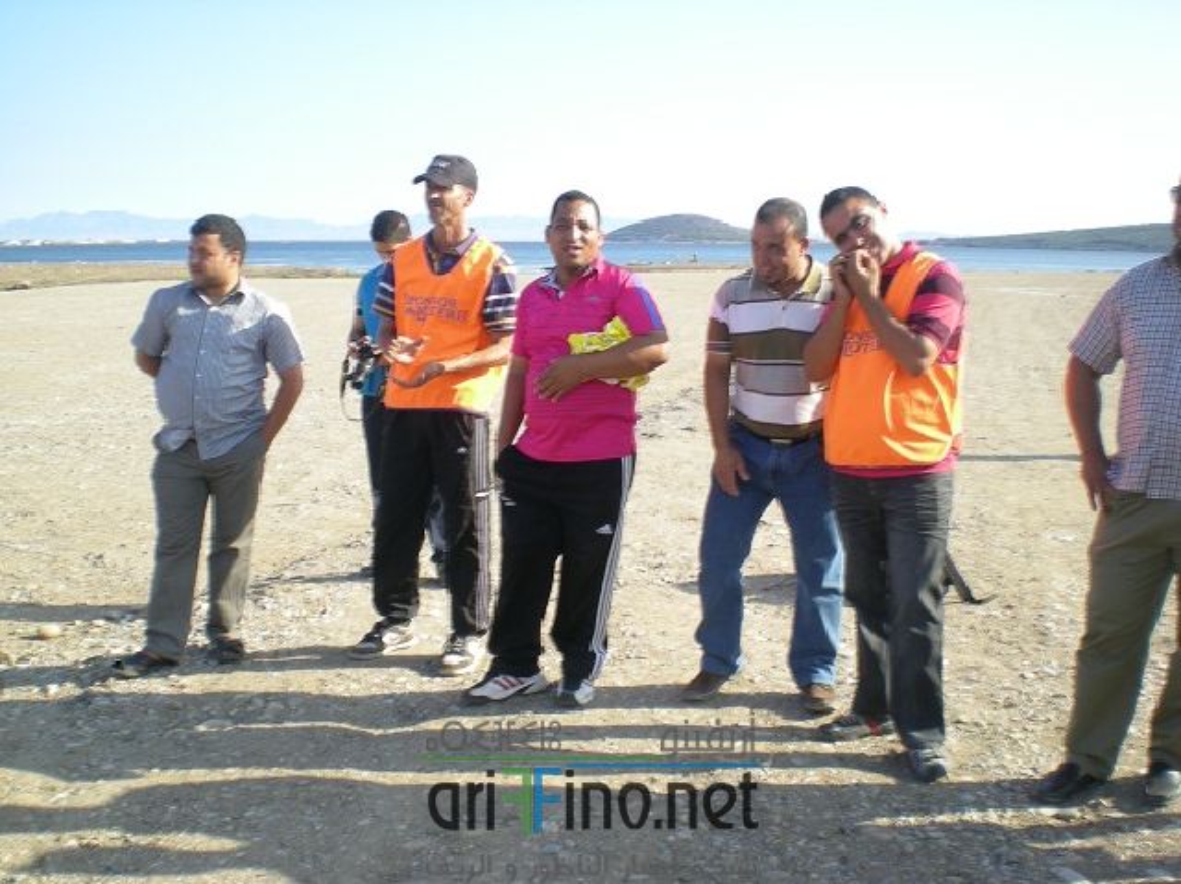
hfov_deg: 49.0
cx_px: 590
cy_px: 442
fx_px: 1295
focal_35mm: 38
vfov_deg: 37.7
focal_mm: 6.3
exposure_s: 1/150
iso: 50
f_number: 4.6
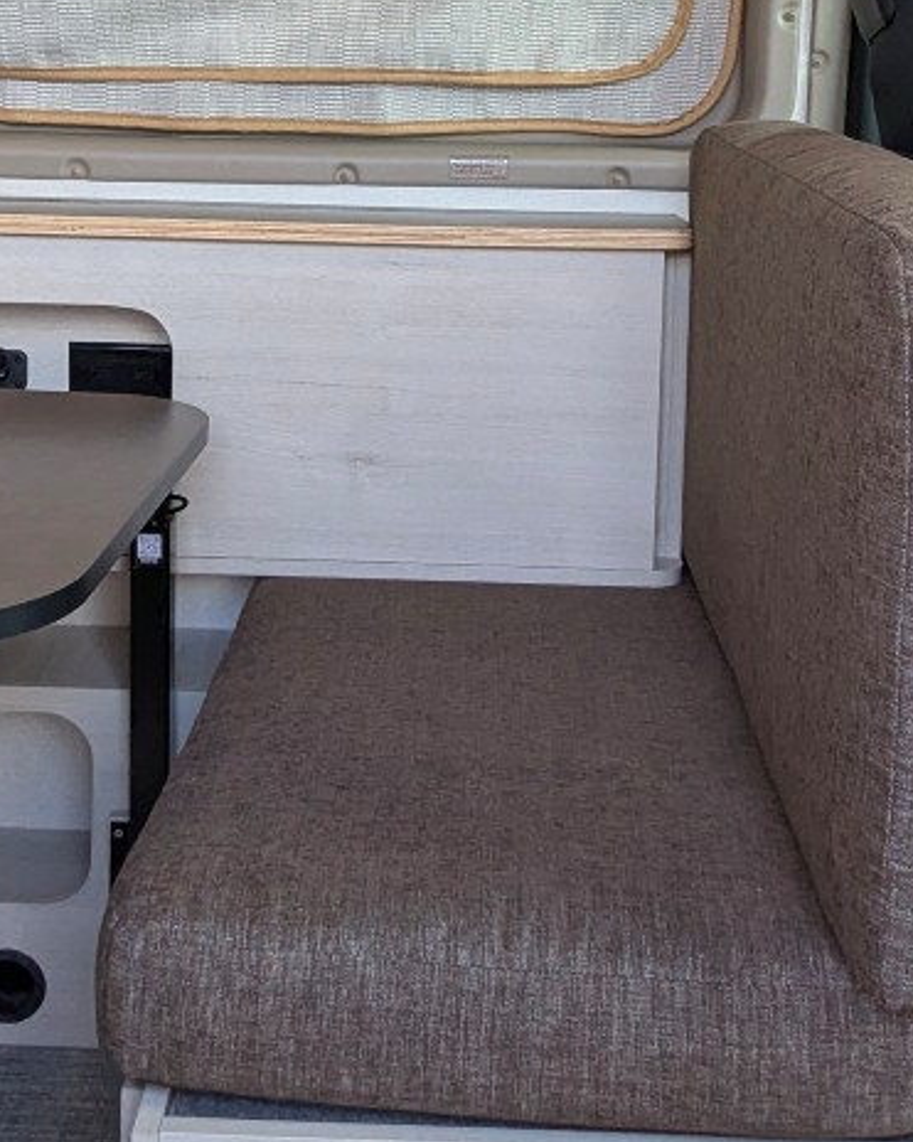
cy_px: 158
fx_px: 1588
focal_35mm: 47
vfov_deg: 37.5
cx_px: 393
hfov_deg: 32.0
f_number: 2.2
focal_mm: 2.35
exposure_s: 1/120
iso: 70
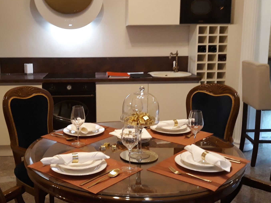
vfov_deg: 35.1
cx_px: 107
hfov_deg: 45.5
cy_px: 97
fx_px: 321
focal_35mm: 41
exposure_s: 1/25
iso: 200
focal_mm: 3.71
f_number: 1.7
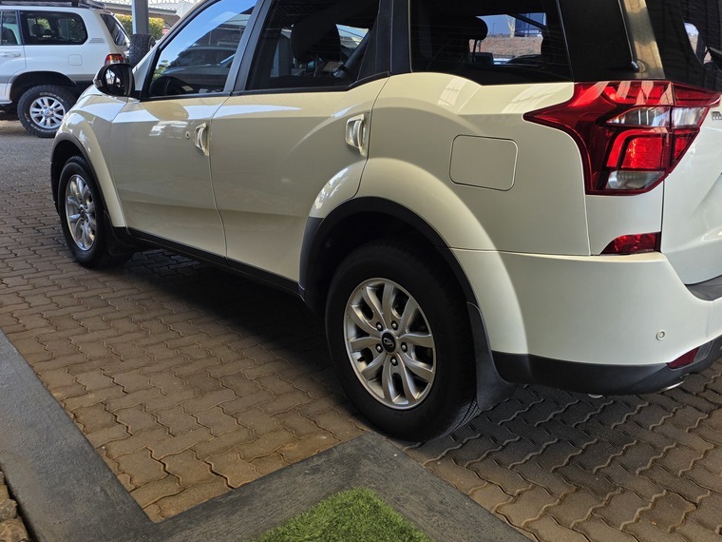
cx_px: 432
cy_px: 204
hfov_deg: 57.9
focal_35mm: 31
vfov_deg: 45.1
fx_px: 647
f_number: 1.7
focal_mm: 6.25
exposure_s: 1/359
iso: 40
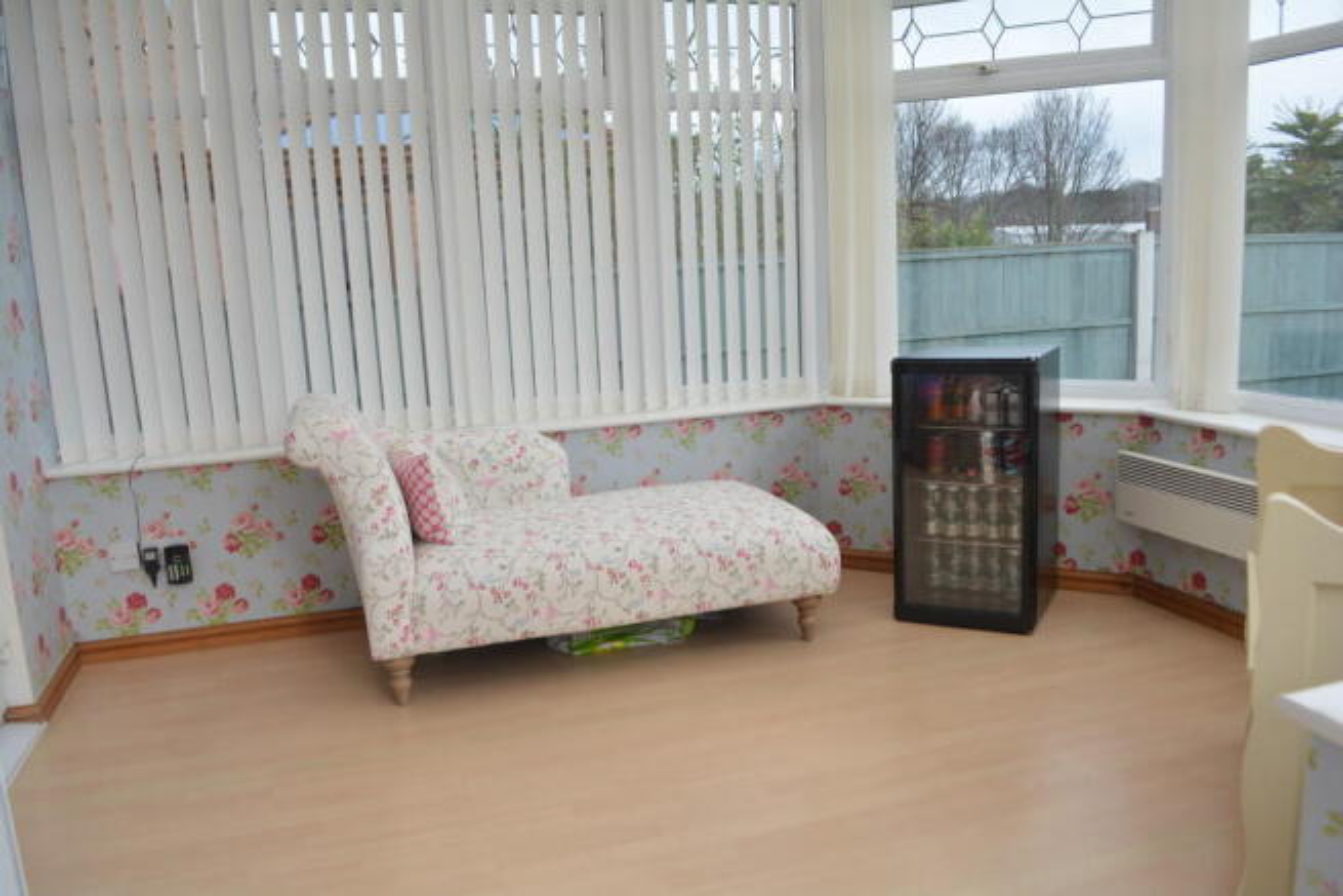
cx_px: 672
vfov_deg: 48.0
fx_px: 1007
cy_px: 448
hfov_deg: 67.4
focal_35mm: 27
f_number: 6.3
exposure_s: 1/160
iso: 200
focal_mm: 18
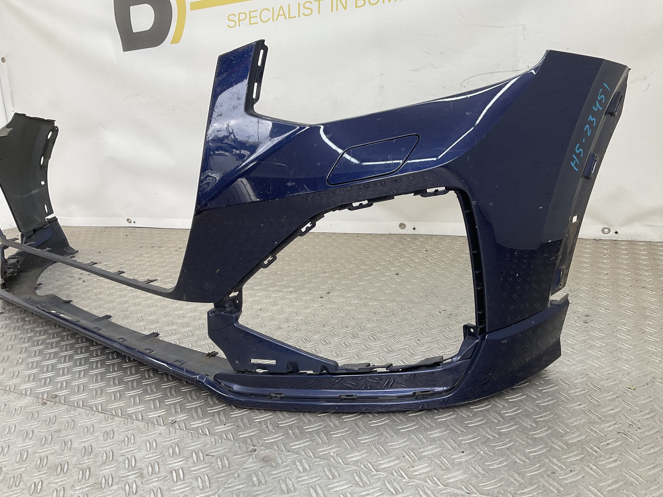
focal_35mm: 30
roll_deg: +4.9
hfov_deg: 60.0
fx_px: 575
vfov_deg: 46.8
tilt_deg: -16.2
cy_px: 256
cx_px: 323
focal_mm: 3
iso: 16
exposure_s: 1/103
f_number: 1.8
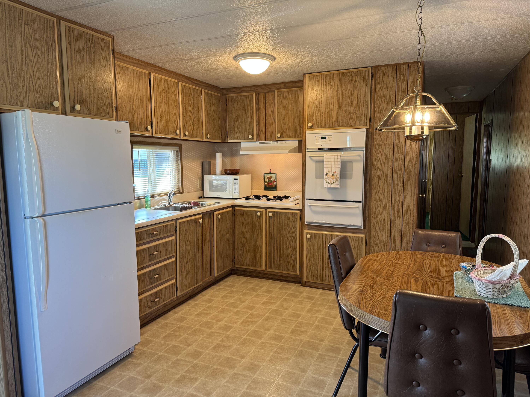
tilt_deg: -4.0
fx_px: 367
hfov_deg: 71.6
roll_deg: +1.2
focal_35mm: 24
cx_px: 265
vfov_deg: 56.8
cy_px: 198
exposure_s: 1/60
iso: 125
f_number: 1.78
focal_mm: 6.76
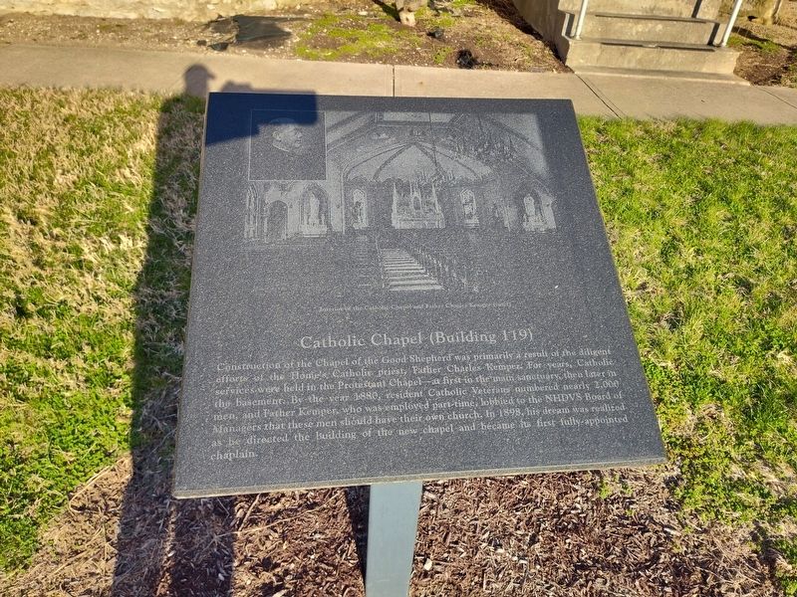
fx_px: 530
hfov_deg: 73.9
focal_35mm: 23
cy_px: 298
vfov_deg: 58.9
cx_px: 398
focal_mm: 5.56
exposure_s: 1/552
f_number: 1.8
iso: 100
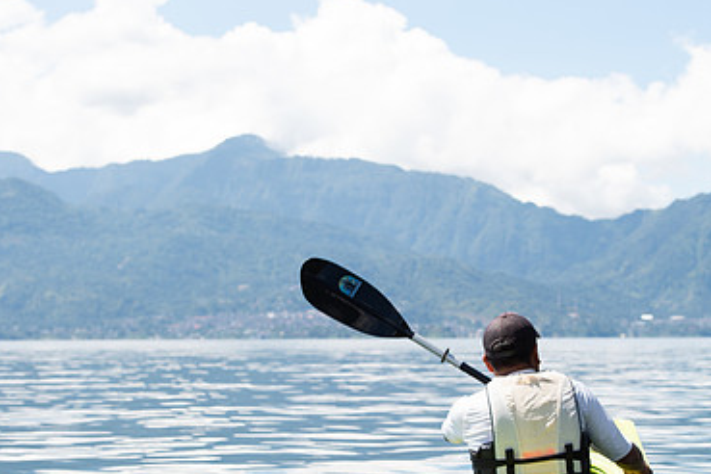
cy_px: 333
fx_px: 2172
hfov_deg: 18.6
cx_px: 399
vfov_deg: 12.4
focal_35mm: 110
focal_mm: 70
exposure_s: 1/320
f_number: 8
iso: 100
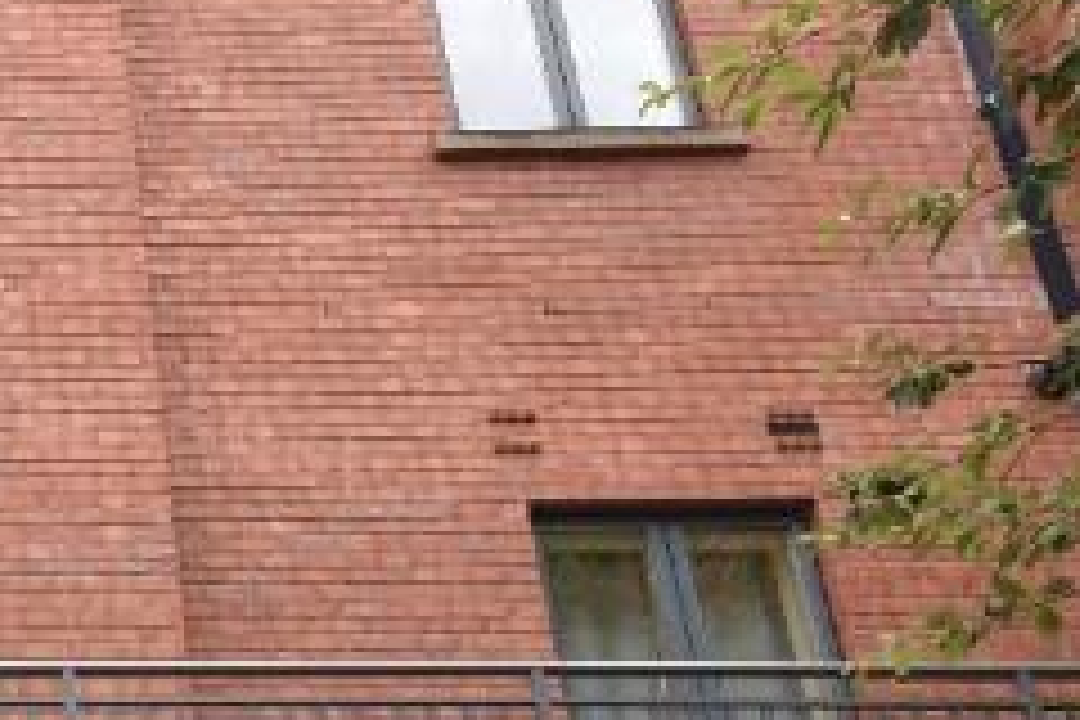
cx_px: -405
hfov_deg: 25.8
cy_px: 677
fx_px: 1920
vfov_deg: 20.7
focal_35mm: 64
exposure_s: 1/250
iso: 400
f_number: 8
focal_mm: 10
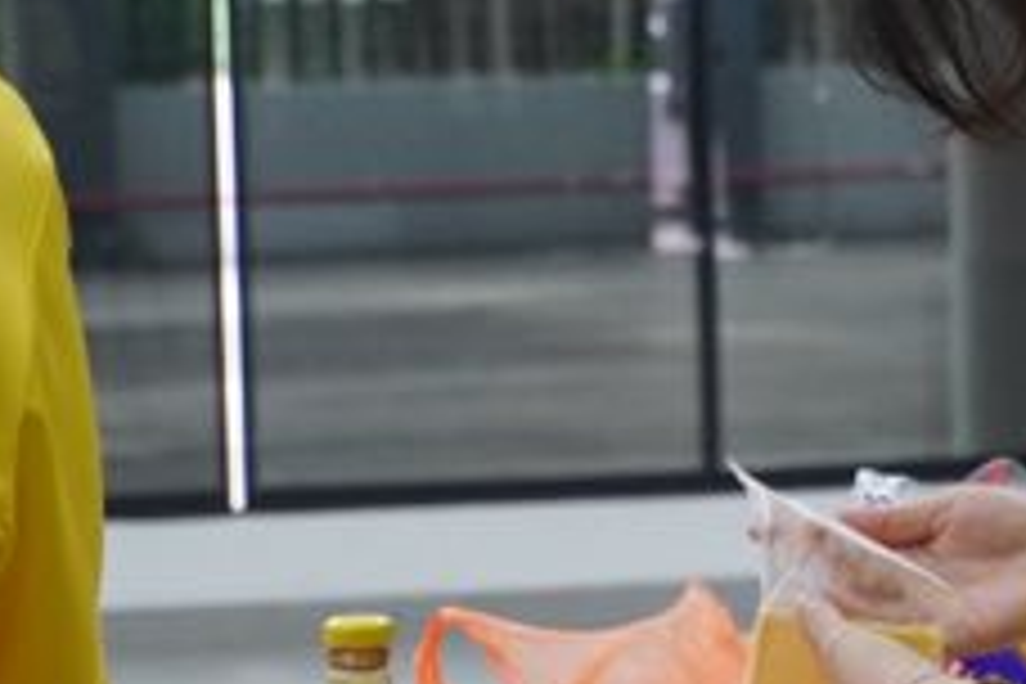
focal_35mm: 158
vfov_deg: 8.7
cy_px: 500
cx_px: 918
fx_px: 4503
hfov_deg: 12.9
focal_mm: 50
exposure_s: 1/160
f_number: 5.6
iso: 3200
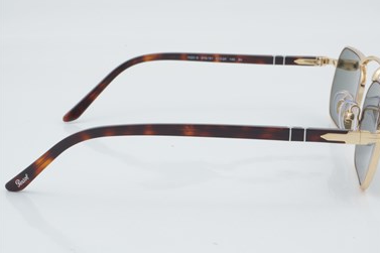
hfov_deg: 23.2
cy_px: 121
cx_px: 200
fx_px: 923
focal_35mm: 88
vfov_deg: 15.6
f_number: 29
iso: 100
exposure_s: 1/3
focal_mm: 55
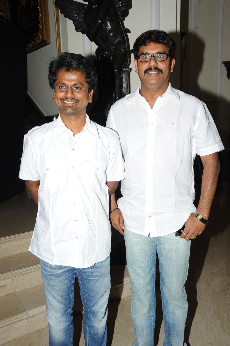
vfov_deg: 50.7
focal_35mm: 38
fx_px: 365
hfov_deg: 35.0
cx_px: 115
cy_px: 173
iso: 200
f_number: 8
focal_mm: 38
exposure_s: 1/125
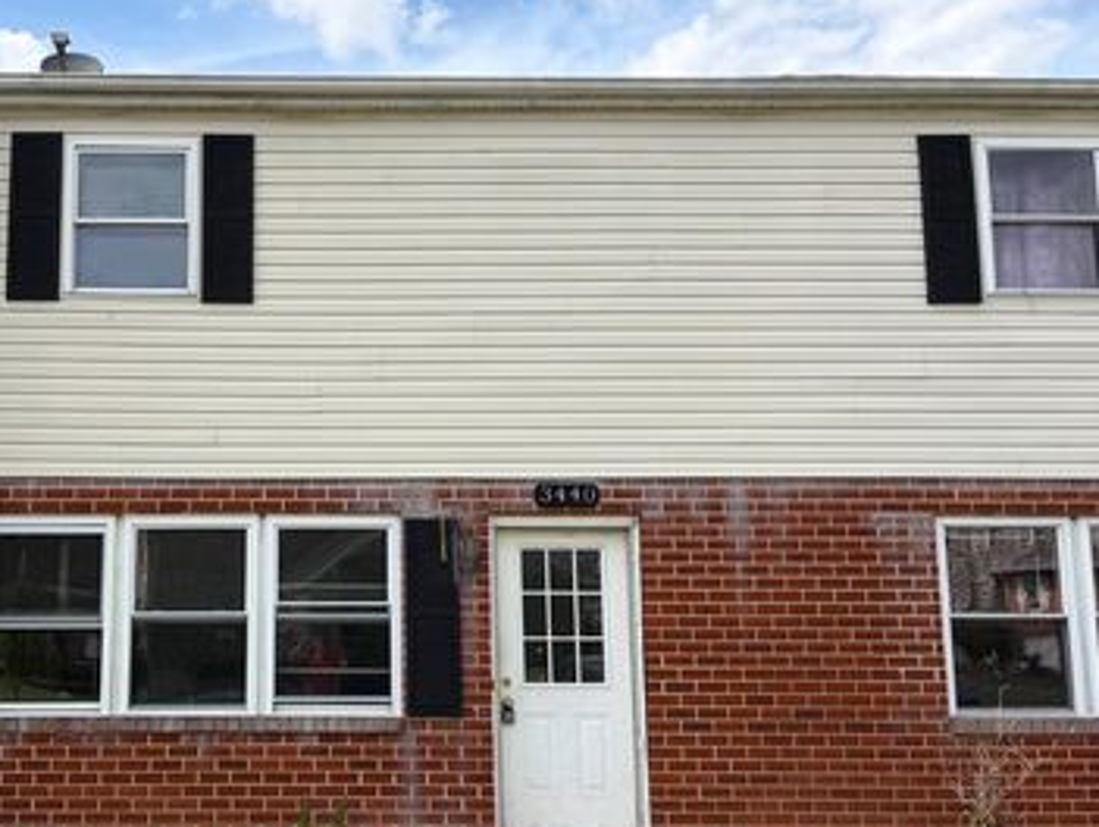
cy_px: 456
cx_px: 329
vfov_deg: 38.7
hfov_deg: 48.8
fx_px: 1176
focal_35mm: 37
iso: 64
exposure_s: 1/4608
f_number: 1.6
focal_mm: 5.96
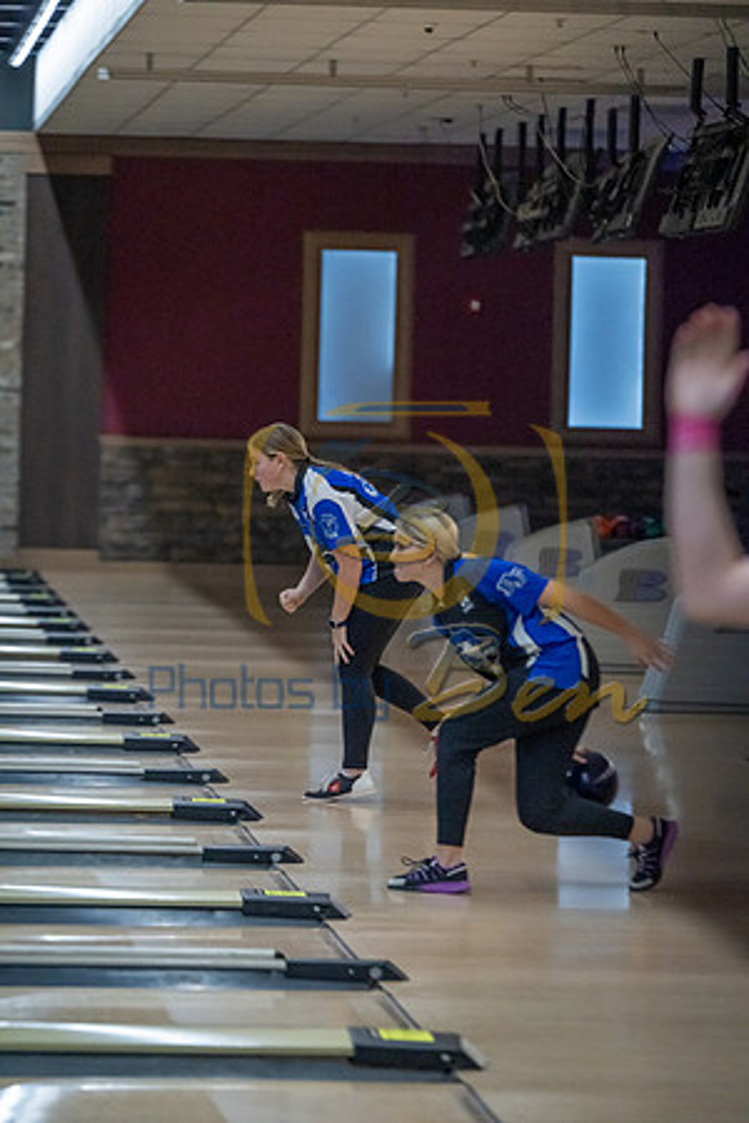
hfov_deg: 8.3
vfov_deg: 12.5
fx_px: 5149
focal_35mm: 165
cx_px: 374
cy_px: 562
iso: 4000
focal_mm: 165
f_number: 3.5
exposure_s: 1/800
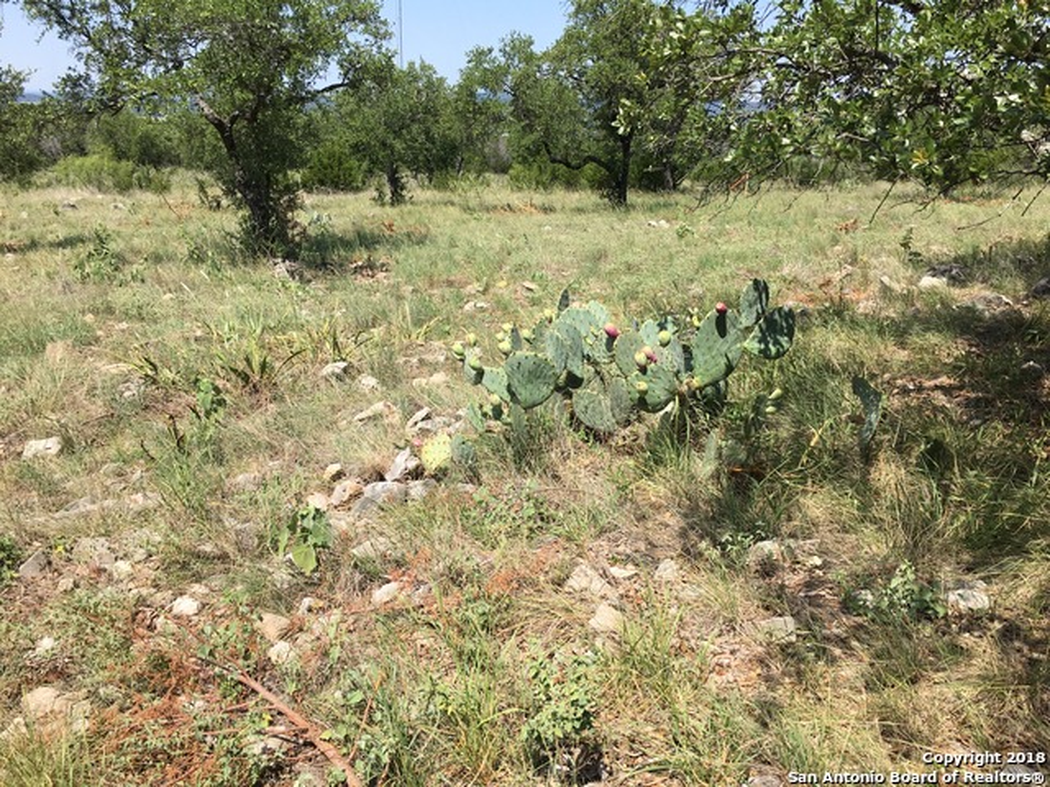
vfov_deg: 48.2
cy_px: 394
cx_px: 525
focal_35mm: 29
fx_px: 880
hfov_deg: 61.7
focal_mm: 4.15
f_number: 2.2
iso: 25
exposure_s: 1/1241
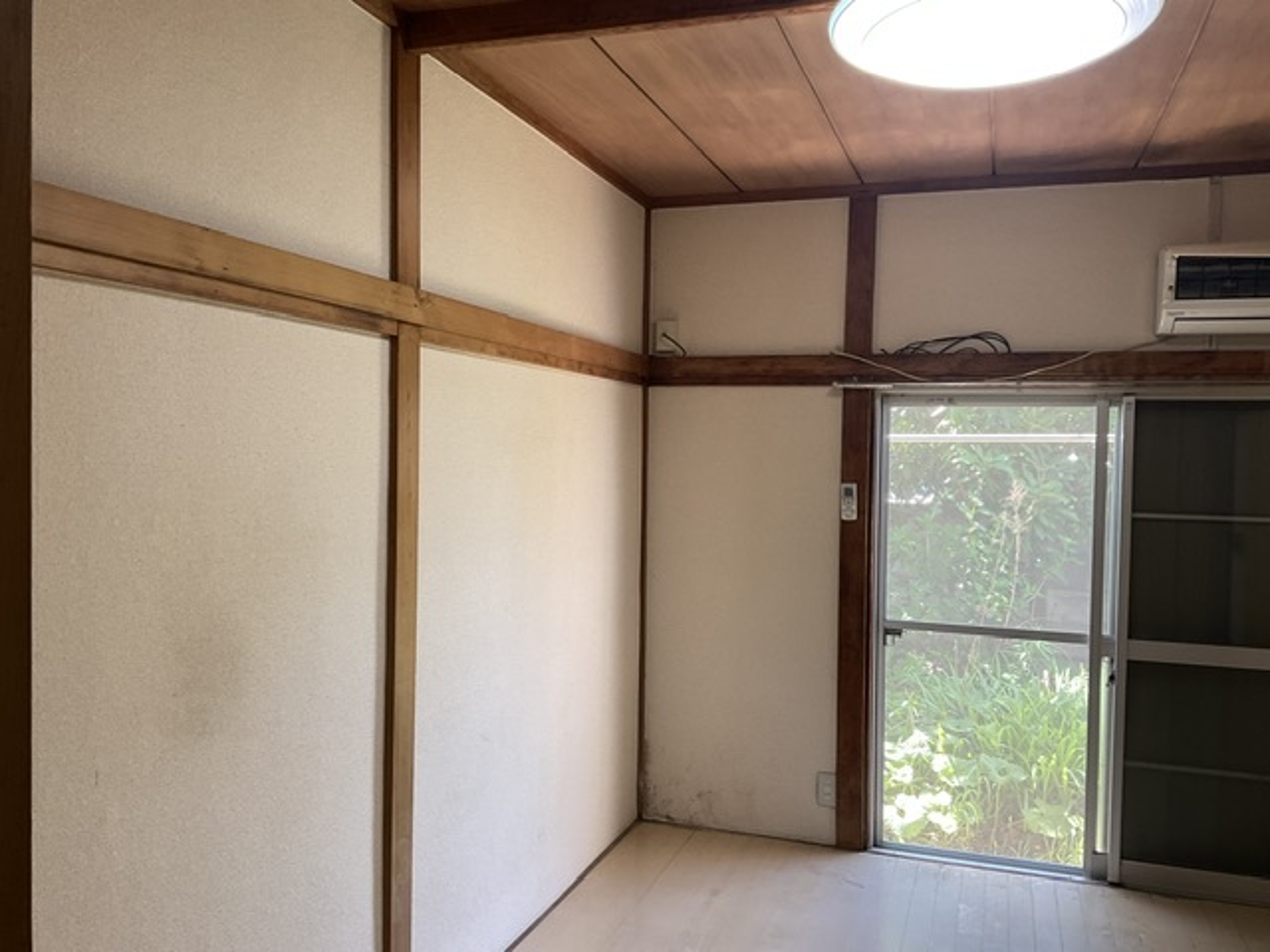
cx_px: 635
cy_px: 476
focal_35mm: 29
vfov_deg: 48.2
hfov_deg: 61.7
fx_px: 1064
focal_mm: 3
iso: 40
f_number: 1.8
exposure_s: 1/60
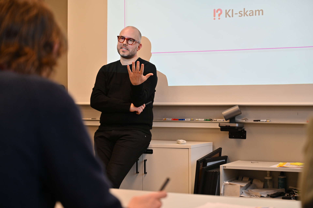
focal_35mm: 70
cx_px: 156
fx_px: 608
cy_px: 104
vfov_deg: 19.4
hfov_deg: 28.9
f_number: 4
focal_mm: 70
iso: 400
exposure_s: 1/125
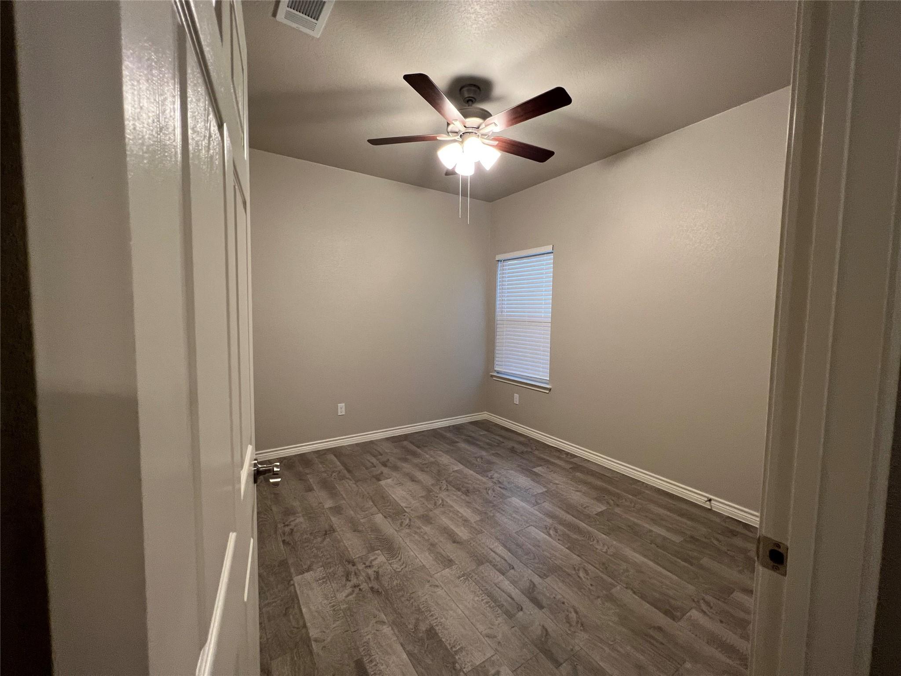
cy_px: 338
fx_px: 338
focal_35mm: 13
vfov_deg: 89.9
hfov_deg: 106.2
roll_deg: -0.7
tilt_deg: -4.1
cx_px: 450
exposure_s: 1/60
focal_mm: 1.57
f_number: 1.8
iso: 160
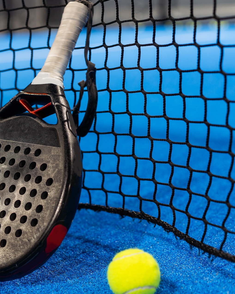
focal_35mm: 71
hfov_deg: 21.2
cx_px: 37
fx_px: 617
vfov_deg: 26.8
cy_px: 147
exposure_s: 1/50
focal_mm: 50
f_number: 2.8
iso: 250
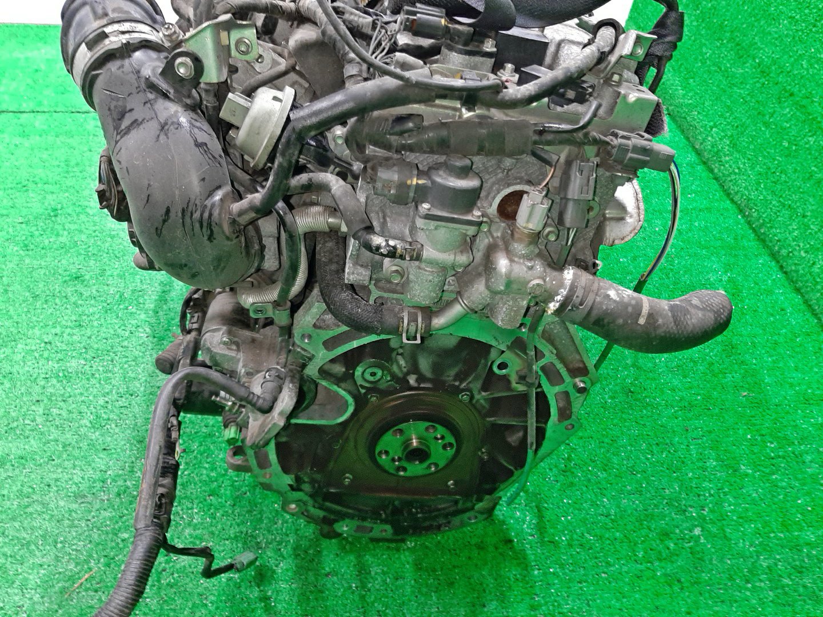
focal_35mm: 26
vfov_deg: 53.1
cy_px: 308
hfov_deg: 67.3
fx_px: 618
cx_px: 412
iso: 212
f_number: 1.7
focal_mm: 3.93
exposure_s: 1/33
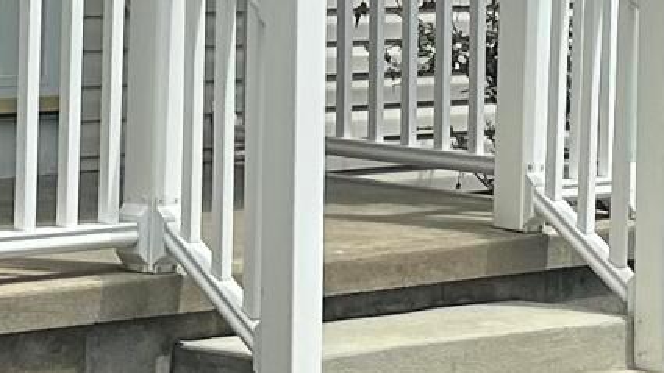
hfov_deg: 10.8
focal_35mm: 200
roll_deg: -1.1
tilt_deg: +1.7
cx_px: 269
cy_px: -279
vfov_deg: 6.0
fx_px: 3521
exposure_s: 1/6579
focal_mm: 5.7
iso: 50
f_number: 1.5
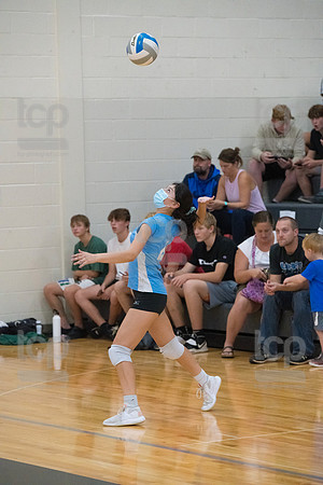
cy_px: 242
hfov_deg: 9.1
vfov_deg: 13.7
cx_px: 162
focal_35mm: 150
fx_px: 2019
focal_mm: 150
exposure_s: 1/1000
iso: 6400
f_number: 4.5
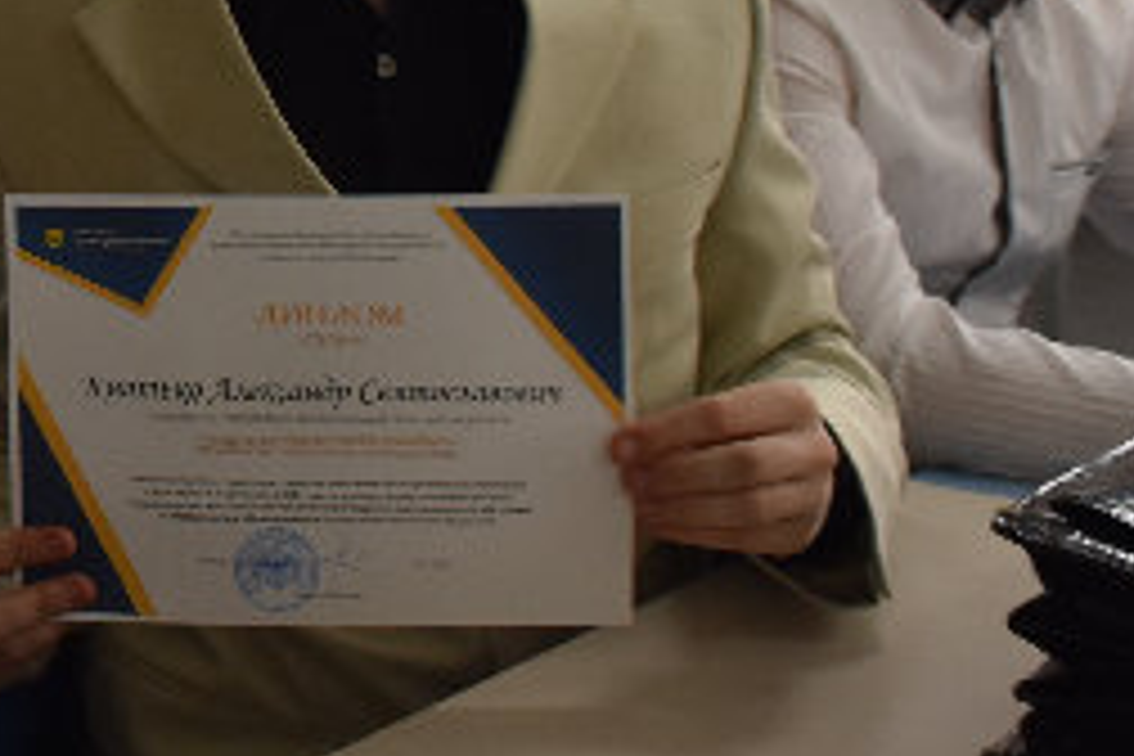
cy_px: -153
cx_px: -306
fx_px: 3087
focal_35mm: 98
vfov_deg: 13.6
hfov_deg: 19.3
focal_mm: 20
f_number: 5
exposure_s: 1/100
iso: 400
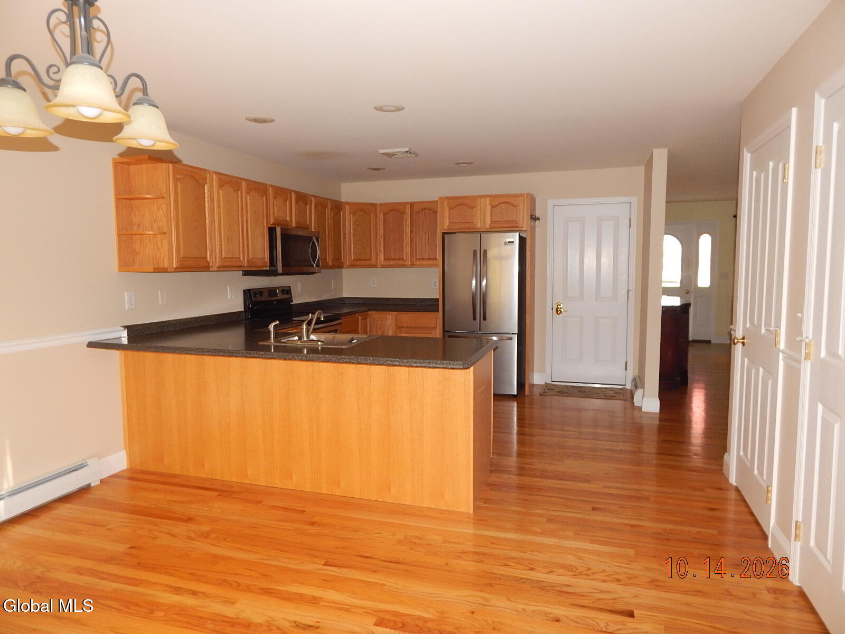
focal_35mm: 22
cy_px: 317
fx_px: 537
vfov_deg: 61.1
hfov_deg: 76.4
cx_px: 422
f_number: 3
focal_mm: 4
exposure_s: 1/30
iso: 200
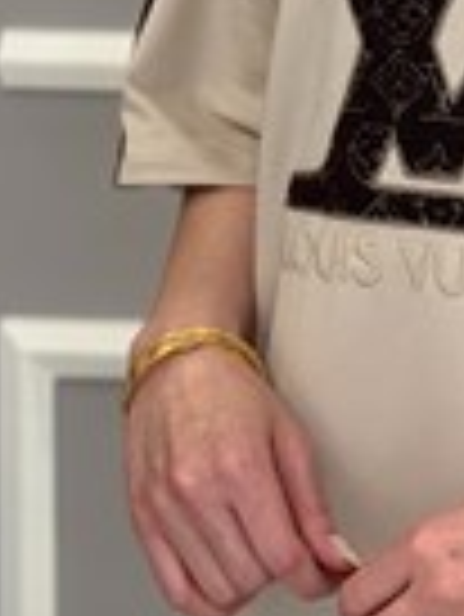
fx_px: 3248
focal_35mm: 182
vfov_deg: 10.8
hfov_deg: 8.1
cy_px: -13
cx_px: 577
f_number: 1.78
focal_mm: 6.76
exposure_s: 1/131
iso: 64
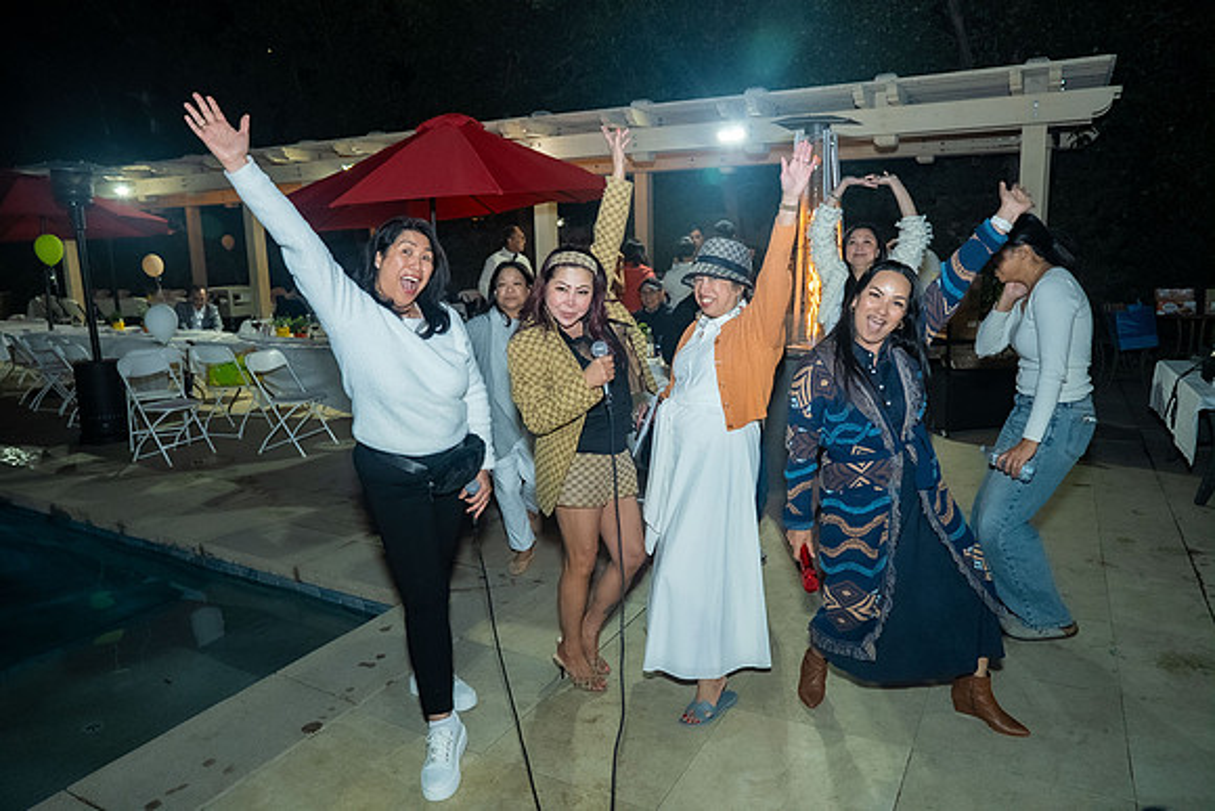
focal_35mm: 24
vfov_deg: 53.2
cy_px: 406
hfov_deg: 73.7
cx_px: 608
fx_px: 810
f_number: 3.2
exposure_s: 1/160
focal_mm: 24
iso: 1000
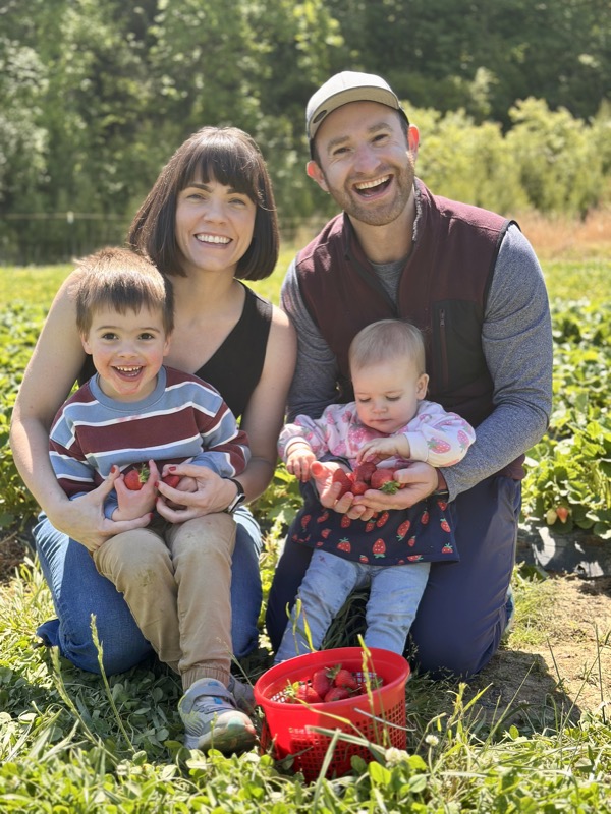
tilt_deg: -6.7
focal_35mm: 48
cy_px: 407
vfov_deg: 39.7
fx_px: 1130
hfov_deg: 30.3
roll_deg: -0.5
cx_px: 306
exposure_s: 1/903
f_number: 1.78
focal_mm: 6.86
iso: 80
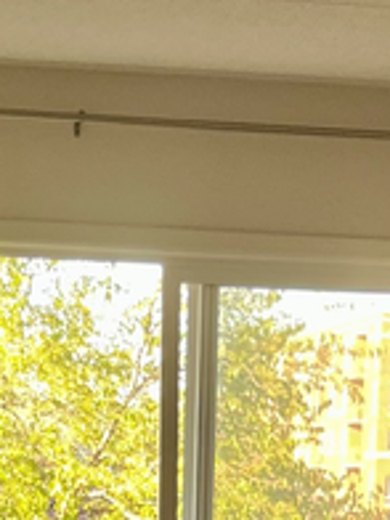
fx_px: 2148
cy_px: 902
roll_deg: -1.2
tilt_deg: -11.6
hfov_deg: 10.4
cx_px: 172
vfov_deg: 12.7
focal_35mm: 143
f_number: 1.6
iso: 80
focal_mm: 5.1
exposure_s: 1/121
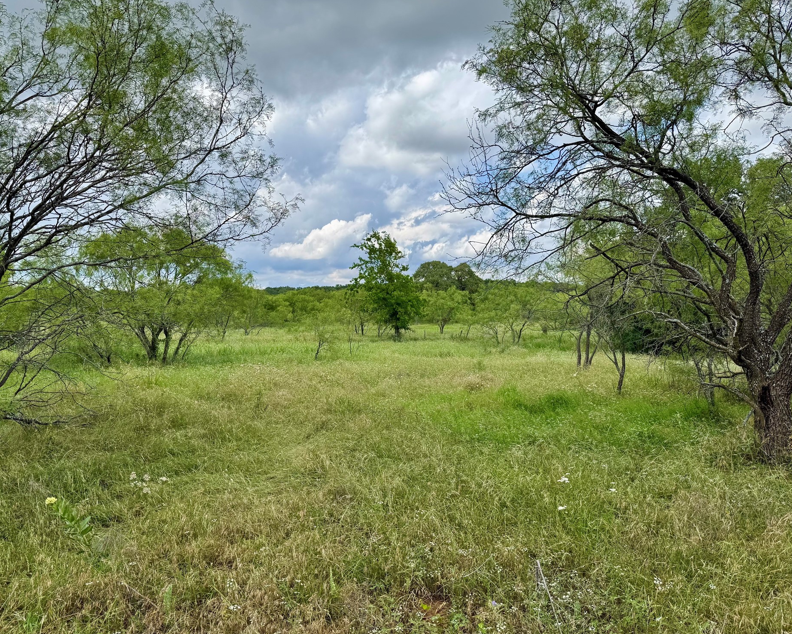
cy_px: 326
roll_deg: +0.7
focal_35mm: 26
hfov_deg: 65.9
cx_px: 354
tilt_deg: -2.4
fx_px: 609
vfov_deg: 54.9
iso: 80
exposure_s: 1/3413
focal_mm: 6.76
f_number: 1.78
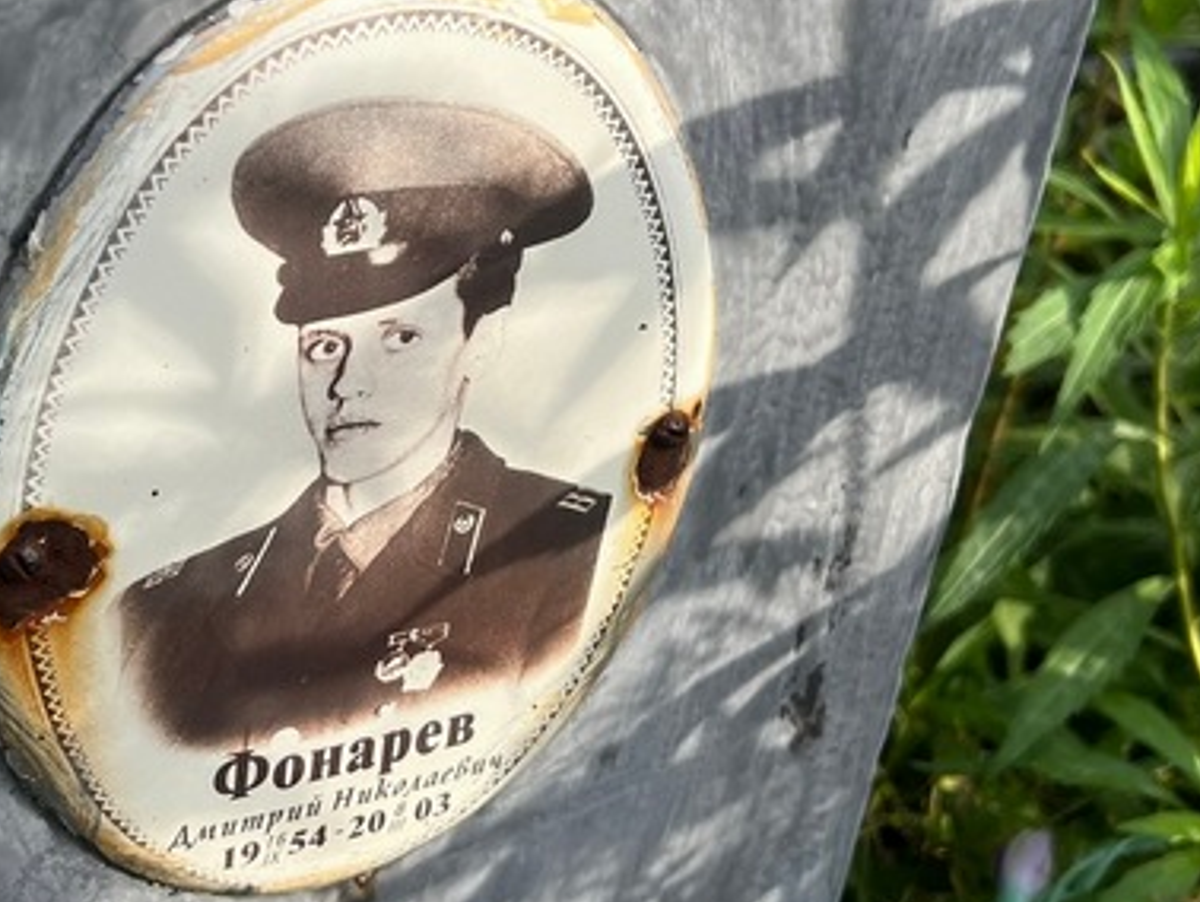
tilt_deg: -32.4
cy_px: 375
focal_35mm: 55
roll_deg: -0.8
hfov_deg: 34.4
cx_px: 356
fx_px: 1908
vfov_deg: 26.5
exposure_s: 1/1100
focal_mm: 5.7
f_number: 1.5
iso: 50
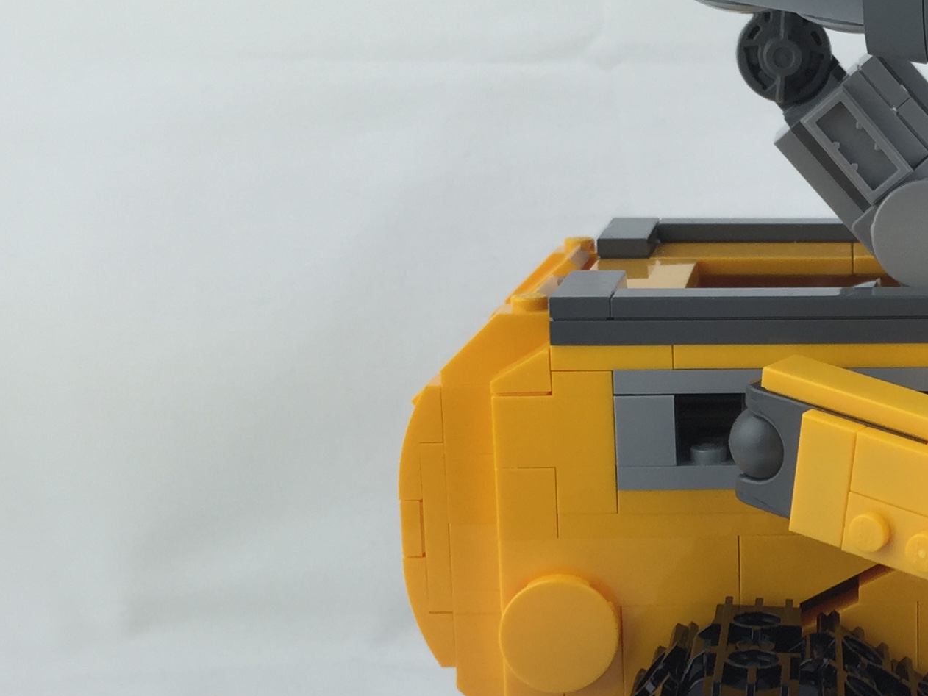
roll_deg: -0.4
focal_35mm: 75
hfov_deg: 24.8
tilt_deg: -12.7
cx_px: 929
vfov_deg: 19.6
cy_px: 452
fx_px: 2011
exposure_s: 1/165
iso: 32
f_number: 2.2
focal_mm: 4.15
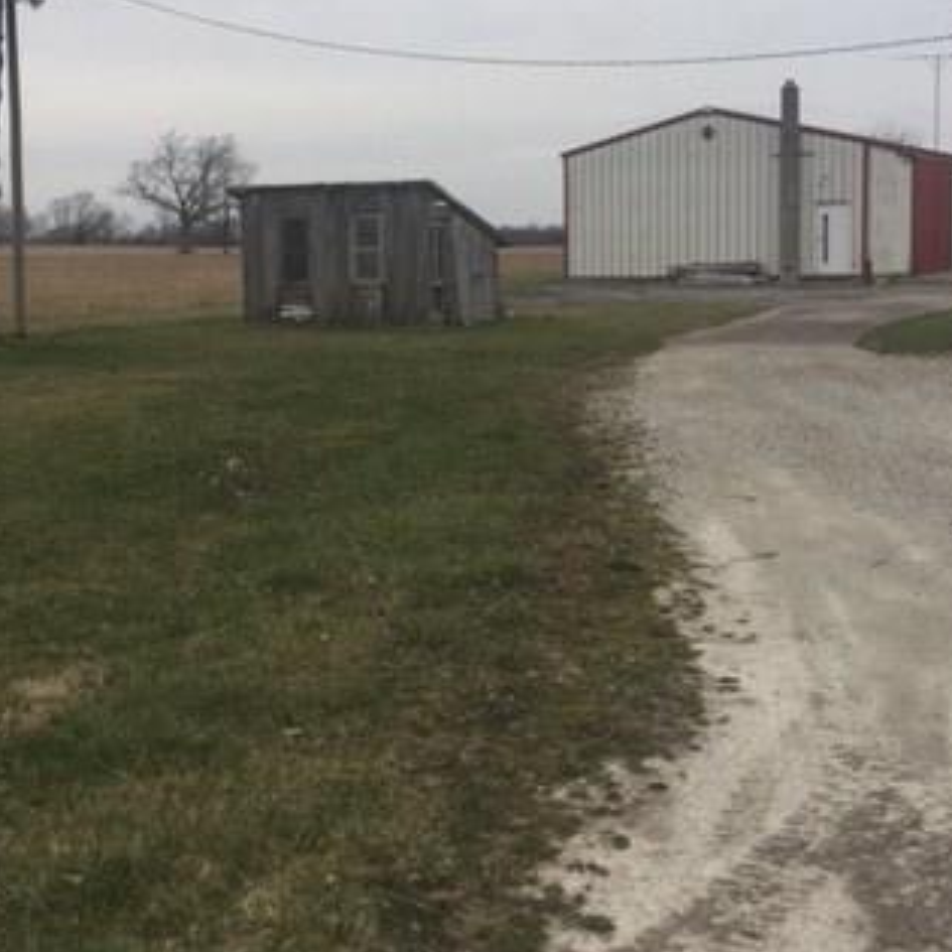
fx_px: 1618
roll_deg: +0.6
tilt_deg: -3.2
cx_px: 369
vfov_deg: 32.7
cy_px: 399
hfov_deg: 32.7
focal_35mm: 52
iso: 32
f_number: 2.2
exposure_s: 1/1014
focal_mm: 4.15
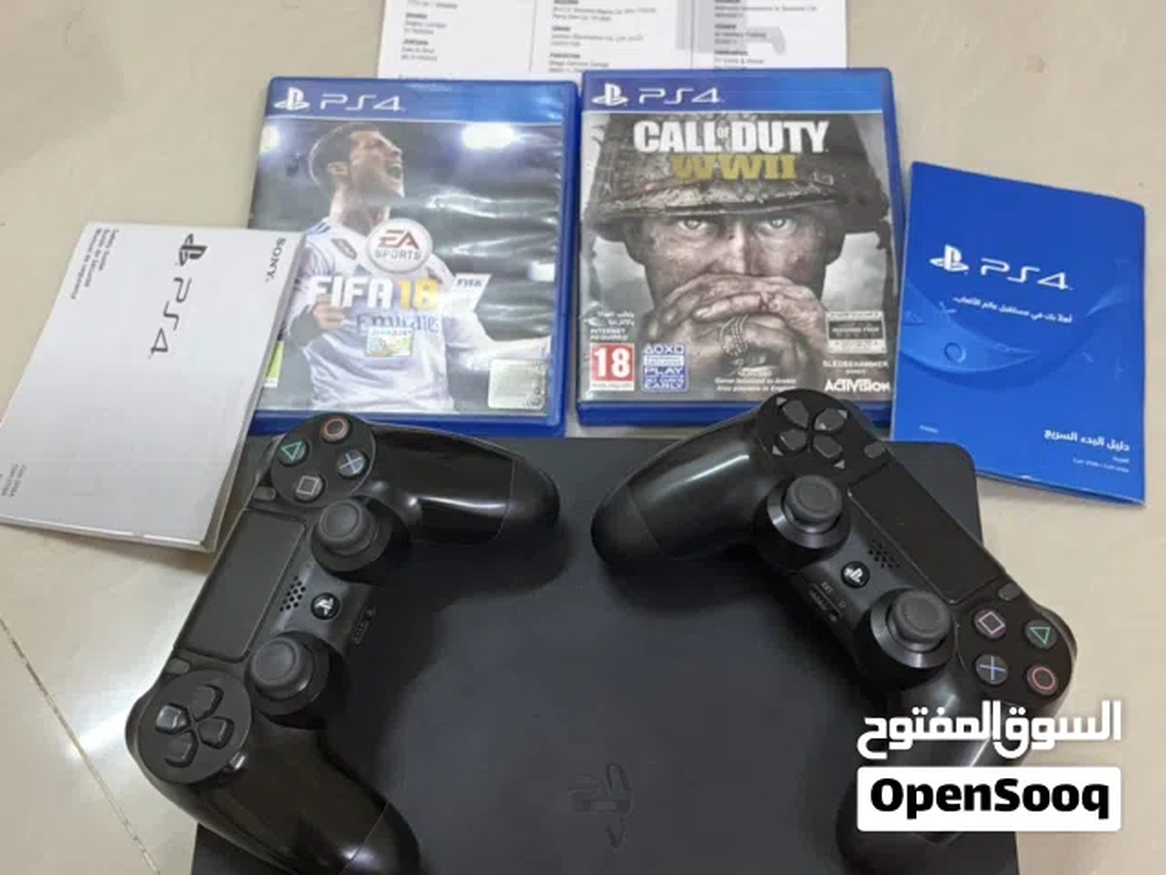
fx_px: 876
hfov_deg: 67.3
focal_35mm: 26
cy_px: 438
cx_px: 583
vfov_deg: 53.1
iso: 500
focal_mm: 5.96
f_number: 1.6
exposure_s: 1/50
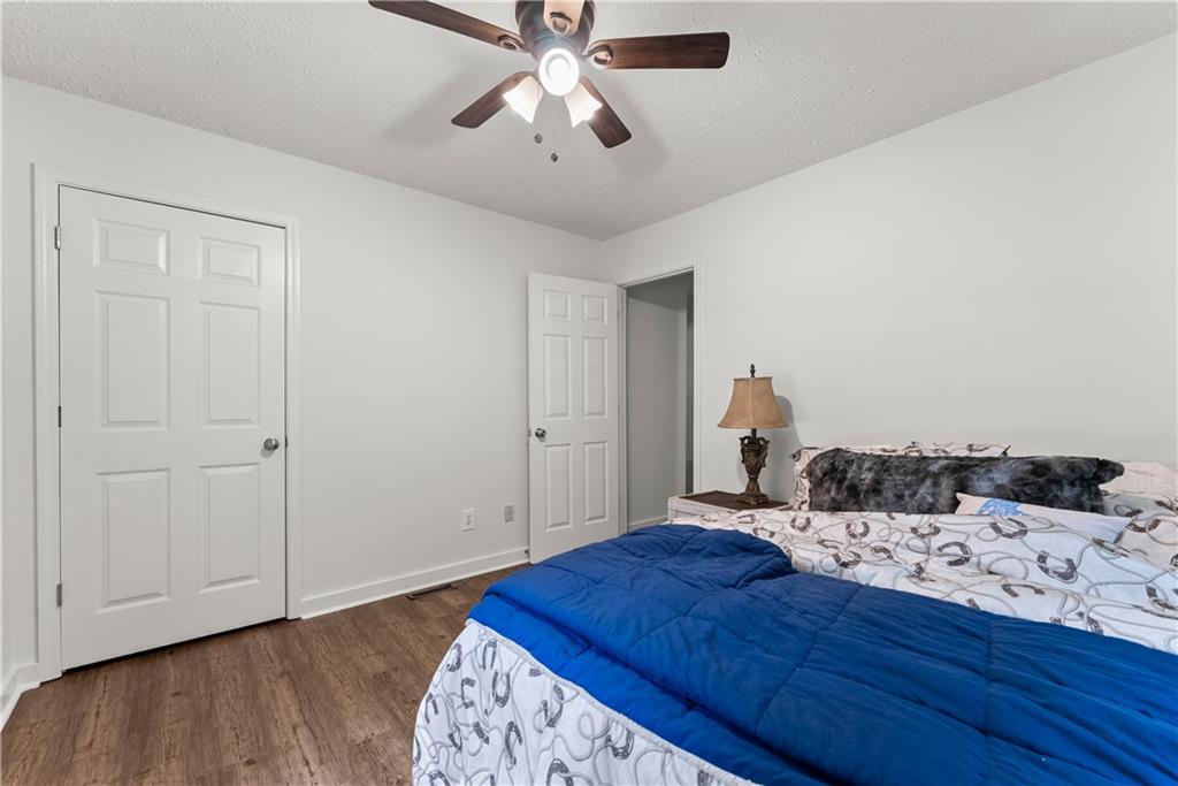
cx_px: 589
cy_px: 393
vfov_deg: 81.2
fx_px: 458
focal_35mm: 14
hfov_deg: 104.2
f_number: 7.1
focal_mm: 14
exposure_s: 1/8
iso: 800
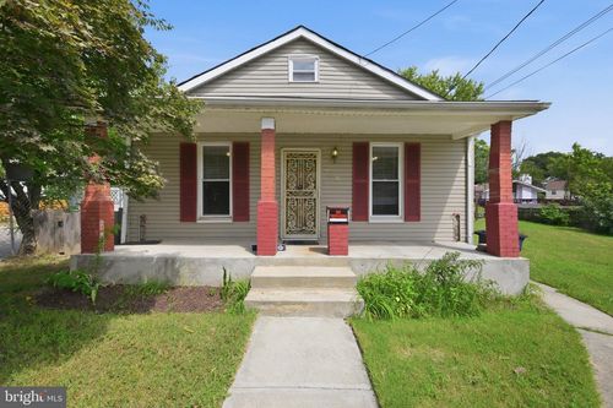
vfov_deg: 81.2
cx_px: 306
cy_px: 204
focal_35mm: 14
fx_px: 238
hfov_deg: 104.3
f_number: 7.1
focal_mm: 14
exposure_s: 1/1600
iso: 400
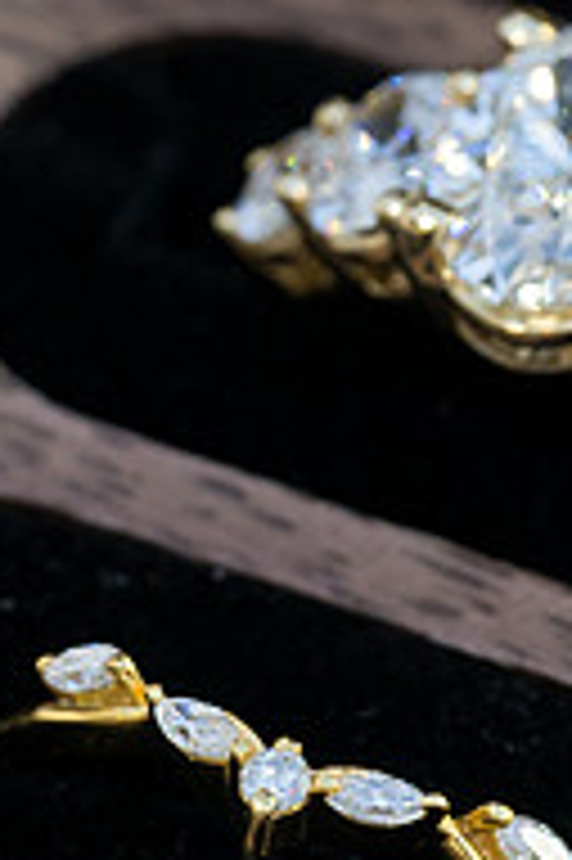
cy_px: 18
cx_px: 408
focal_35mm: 709
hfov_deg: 1.9
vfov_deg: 2.9
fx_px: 16927
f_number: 7.1
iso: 320
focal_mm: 105
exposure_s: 1/200
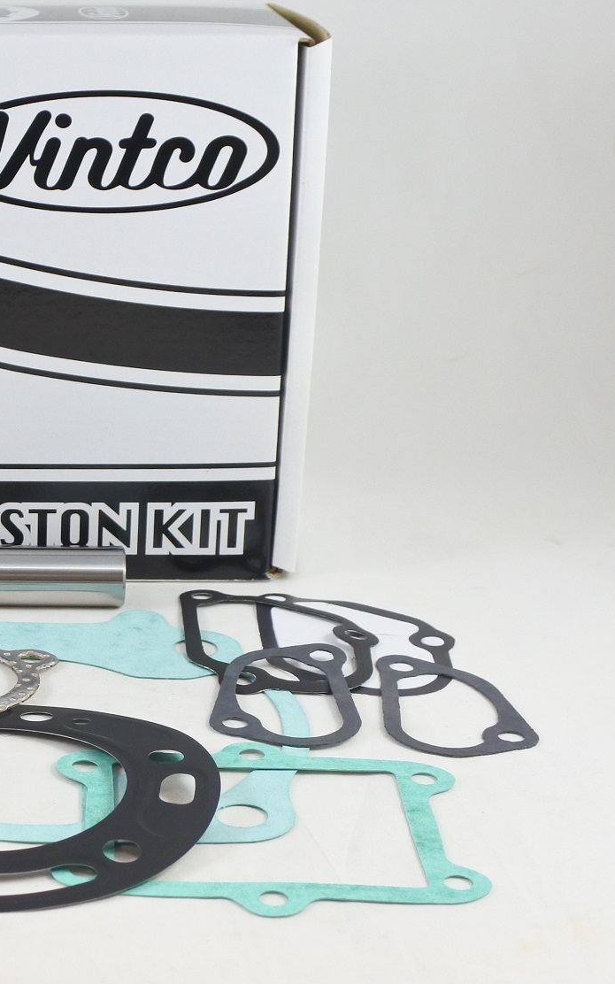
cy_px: 489
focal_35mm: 51
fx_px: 1368
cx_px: -45
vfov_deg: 39.6
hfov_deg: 23.9
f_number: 3.8
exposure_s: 1/125
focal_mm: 12.3
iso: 500
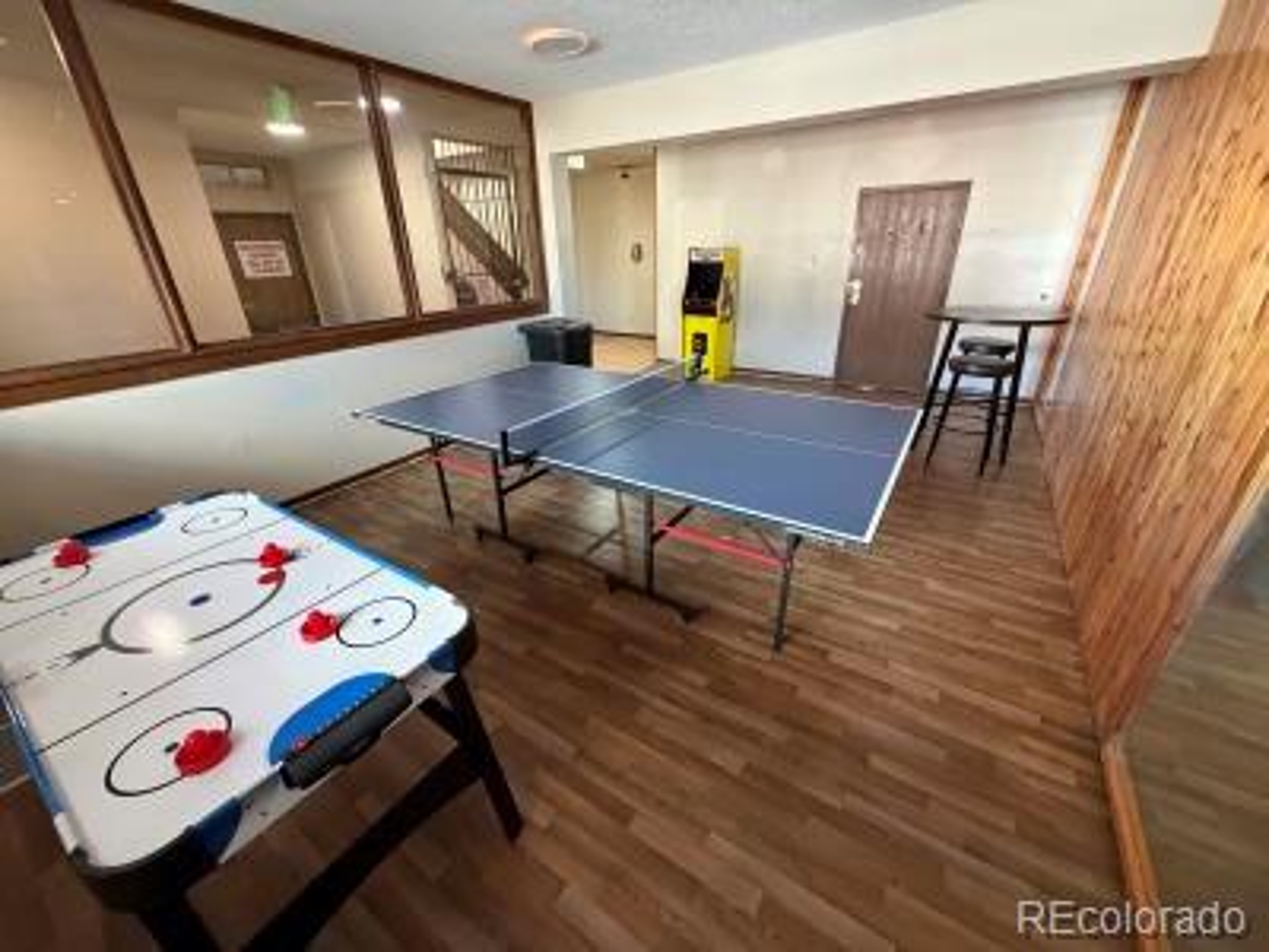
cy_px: 476
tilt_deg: -23.8
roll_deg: +0.0
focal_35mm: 14
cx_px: 634
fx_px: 513
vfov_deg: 85.7
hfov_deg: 102.1
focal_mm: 2.22
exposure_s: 1/60
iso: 500
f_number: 2.2
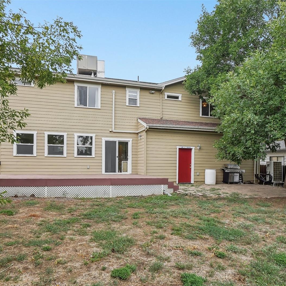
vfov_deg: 67.3
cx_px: 135
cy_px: 143
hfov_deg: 67.2
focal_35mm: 23
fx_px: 215
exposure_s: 1/30
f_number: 8
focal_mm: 12
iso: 100
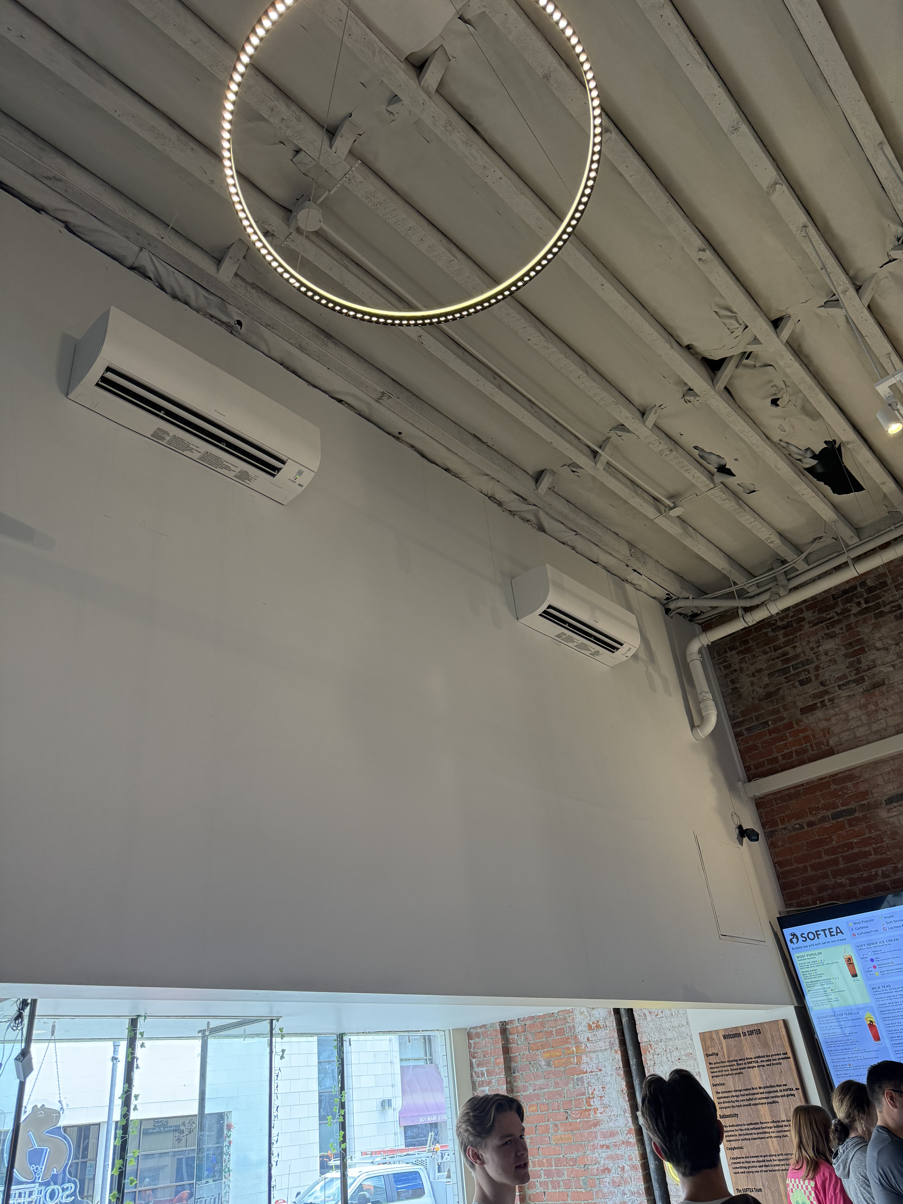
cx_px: 452
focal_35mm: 24
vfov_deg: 71.6
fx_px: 835
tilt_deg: +31.2
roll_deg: +6.8
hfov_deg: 56.8
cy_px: 602
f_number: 1.78
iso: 250
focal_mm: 6.76
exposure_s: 1/120
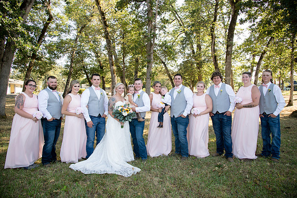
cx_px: 148
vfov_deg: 53.2
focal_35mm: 24
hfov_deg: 73.7
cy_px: 99
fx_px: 198
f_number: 9
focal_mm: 24
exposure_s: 1/320
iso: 2000
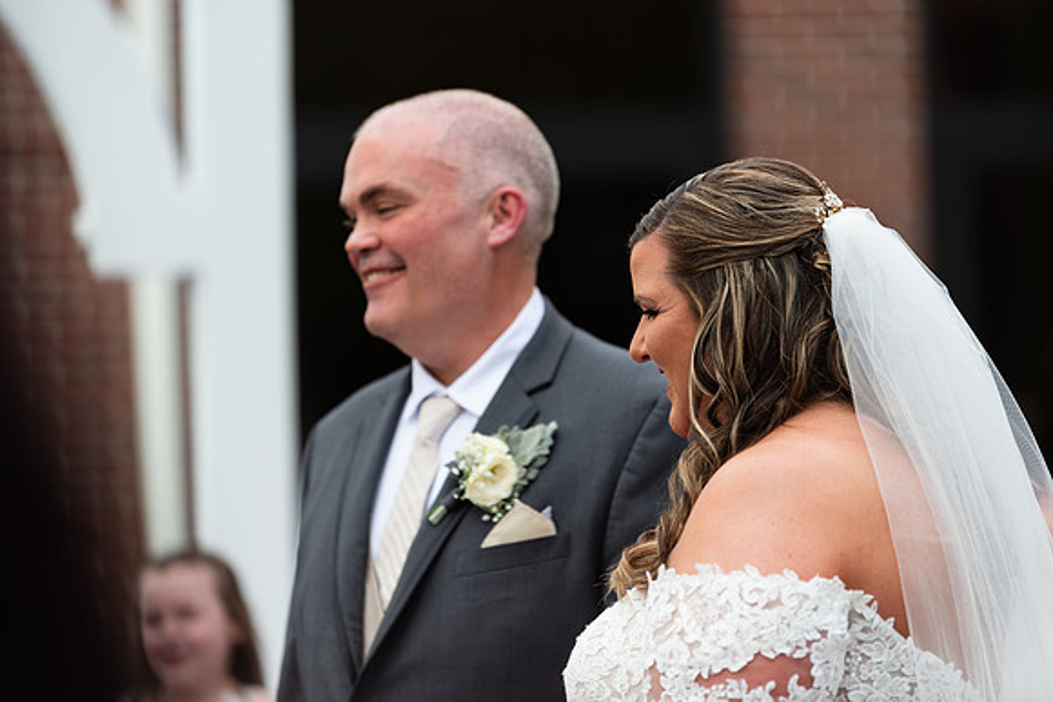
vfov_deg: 6.9
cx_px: 526
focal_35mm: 200
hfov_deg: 10.3
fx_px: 5851
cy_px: 351
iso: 64
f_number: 2.8
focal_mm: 200
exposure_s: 1/640
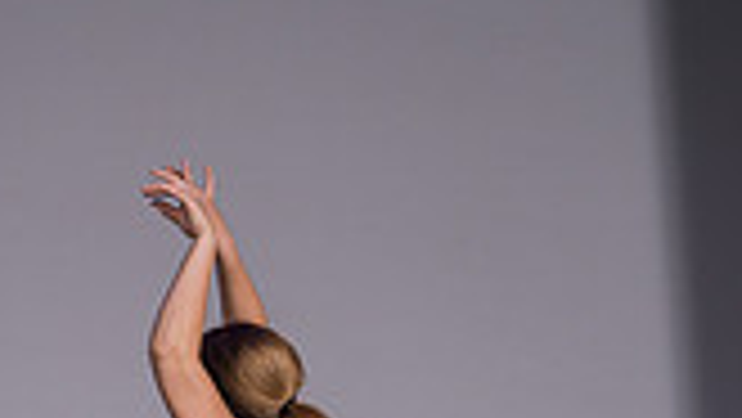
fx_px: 3937
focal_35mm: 200
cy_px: 818
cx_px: 301
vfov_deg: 5.9
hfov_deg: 10.8
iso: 400
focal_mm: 70
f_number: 2.8
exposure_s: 1/500
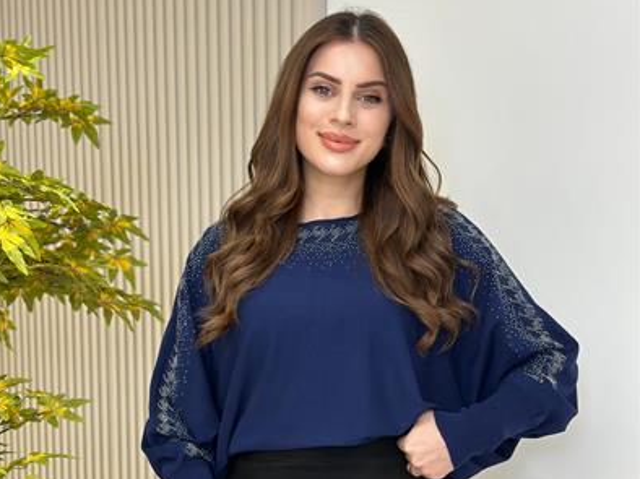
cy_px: 374
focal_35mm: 65
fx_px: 1201
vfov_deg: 22.3
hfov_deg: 29.8
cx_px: 318
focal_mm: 6.86
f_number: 1.78
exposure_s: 1/100
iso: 80
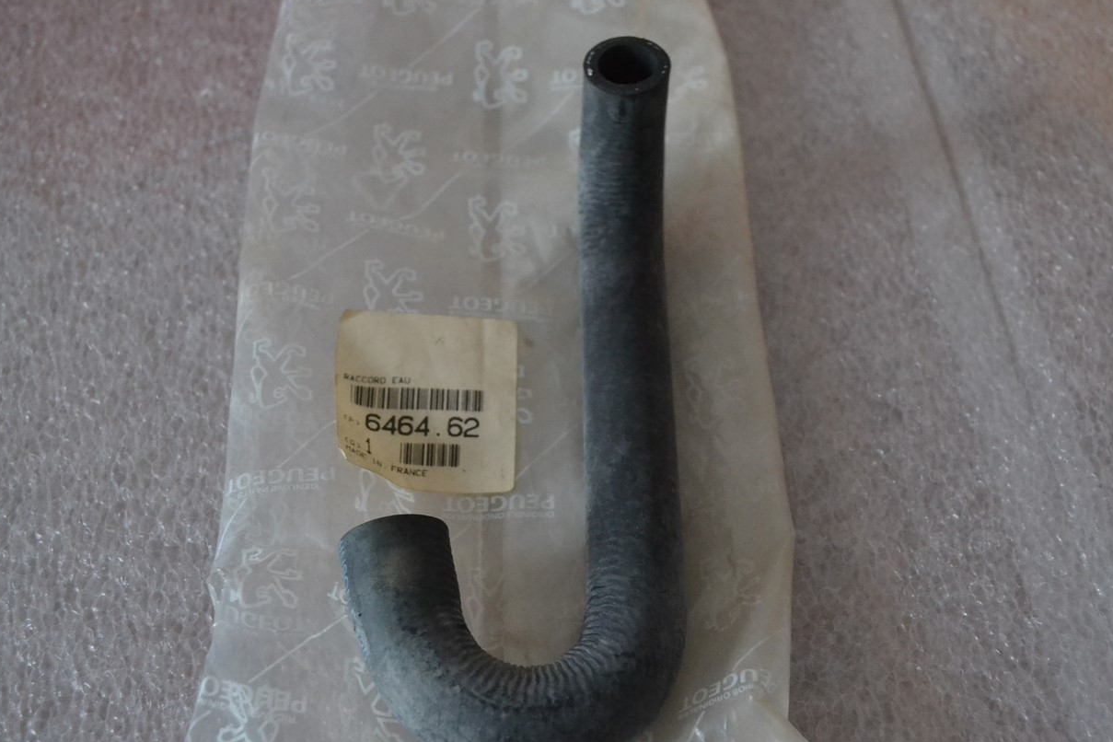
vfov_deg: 27.8
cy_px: 407
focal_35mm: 49
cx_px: 609
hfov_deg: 40.6
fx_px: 1501
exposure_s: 1/60
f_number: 4.5
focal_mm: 29
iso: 2500
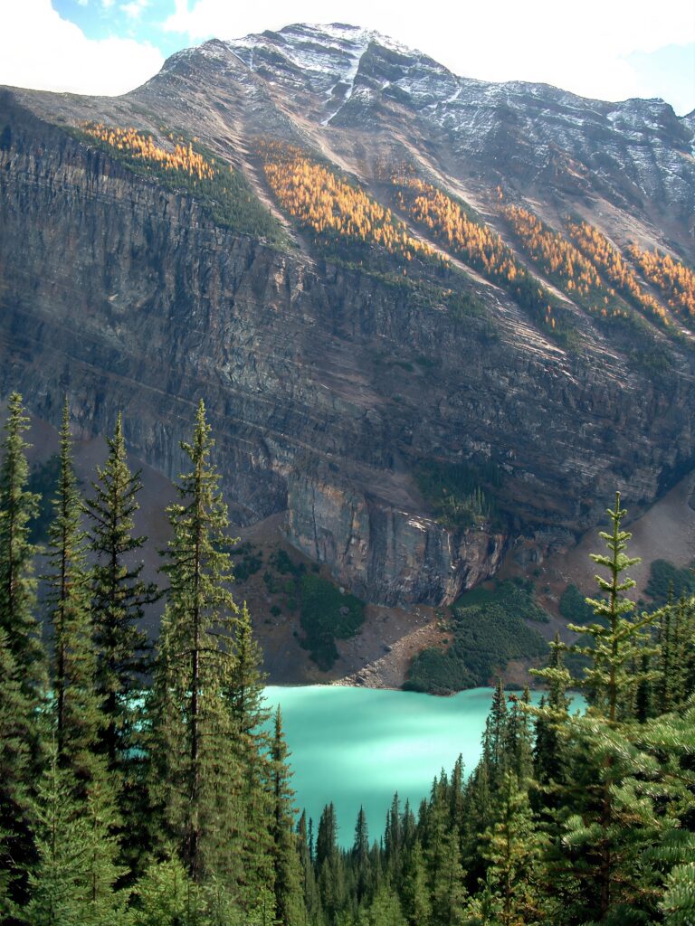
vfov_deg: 52.6
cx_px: 348
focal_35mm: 35
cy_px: 463
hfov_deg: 40.7
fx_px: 937
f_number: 2.6
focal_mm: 5.8
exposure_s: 1/320
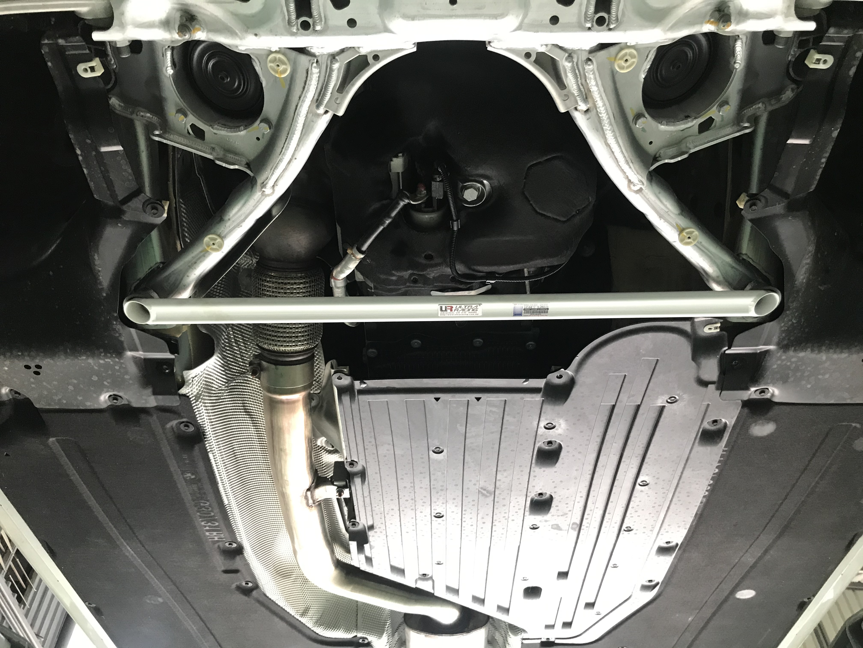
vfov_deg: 49.7
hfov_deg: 63.4
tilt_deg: +47.0
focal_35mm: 28
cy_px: 324
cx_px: 432
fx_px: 698
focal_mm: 3.99
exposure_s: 1/17
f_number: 1.8
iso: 50
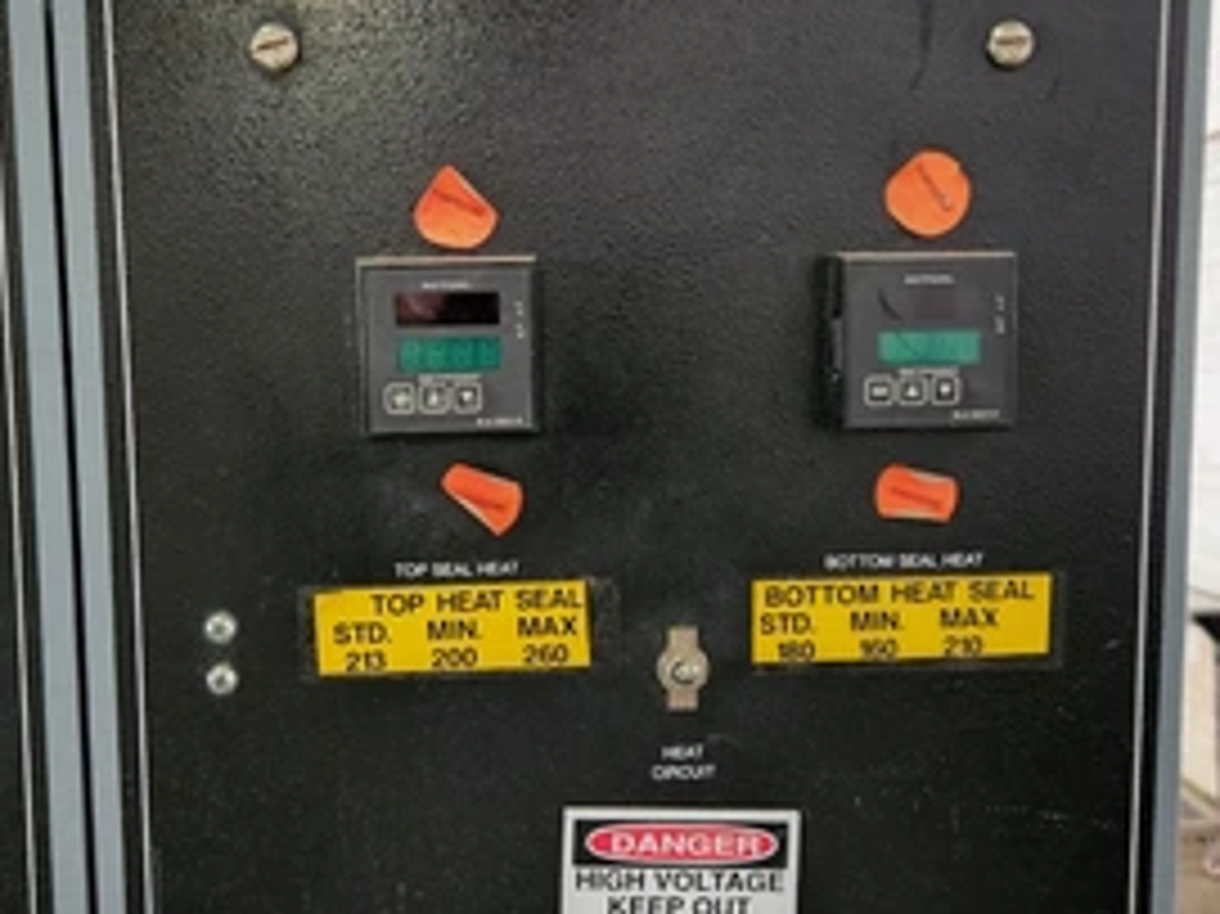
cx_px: 554
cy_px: 437
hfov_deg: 53.9
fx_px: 1198
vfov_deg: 41.8
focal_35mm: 34
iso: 640
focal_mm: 5.4
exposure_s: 1/24
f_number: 1.8
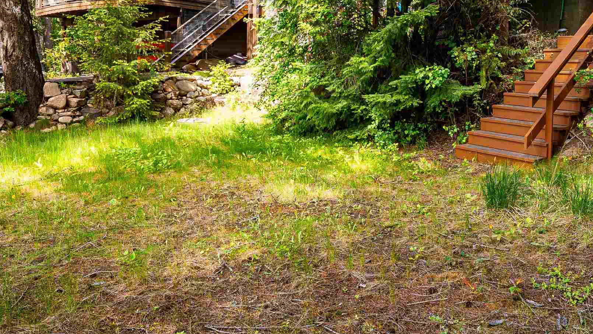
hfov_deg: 60.3
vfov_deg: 35.7
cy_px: 78
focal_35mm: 32
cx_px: 365
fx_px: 503
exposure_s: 1/2000
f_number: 8
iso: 400
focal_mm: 16
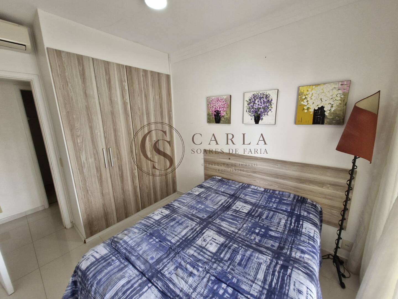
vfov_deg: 89.9
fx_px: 149
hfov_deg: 106.2
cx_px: 199
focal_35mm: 13
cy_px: 150
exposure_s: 1/60
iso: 200
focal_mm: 1.74
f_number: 2.2
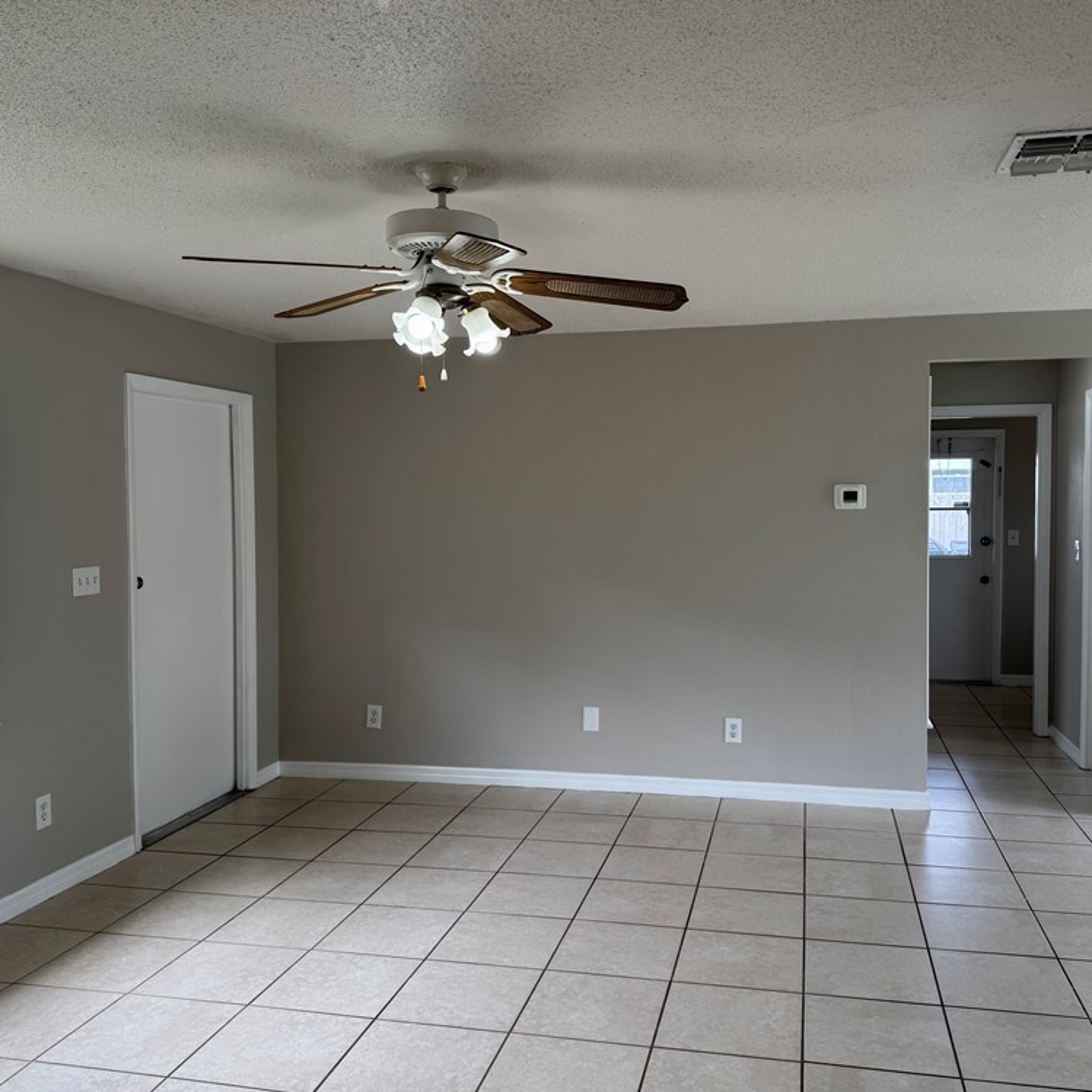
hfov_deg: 55.6
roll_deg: +0.3
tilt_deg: -1.8
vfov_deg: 55.6
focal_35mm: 29
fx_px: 1035
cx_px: 590
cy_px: 544
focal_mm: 6.76
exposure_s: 1/266
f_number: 1.78
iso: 80
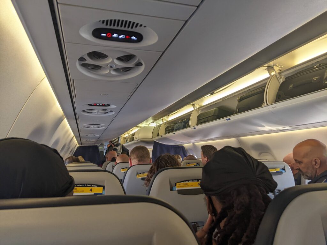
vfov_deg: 51.4
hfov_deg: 65.3
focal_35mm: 27
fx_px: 255
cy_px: 122
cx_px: 164
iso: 54
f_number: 1.8
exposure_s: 1/120
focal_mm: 4.44
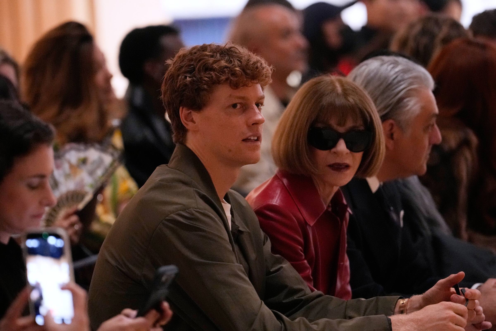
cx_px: 248
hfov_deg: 6.9
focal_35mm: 300
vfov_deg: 4.6
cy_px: 166
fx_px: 4133
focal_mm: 200
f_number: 2.8
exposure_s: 1/250
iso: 6400
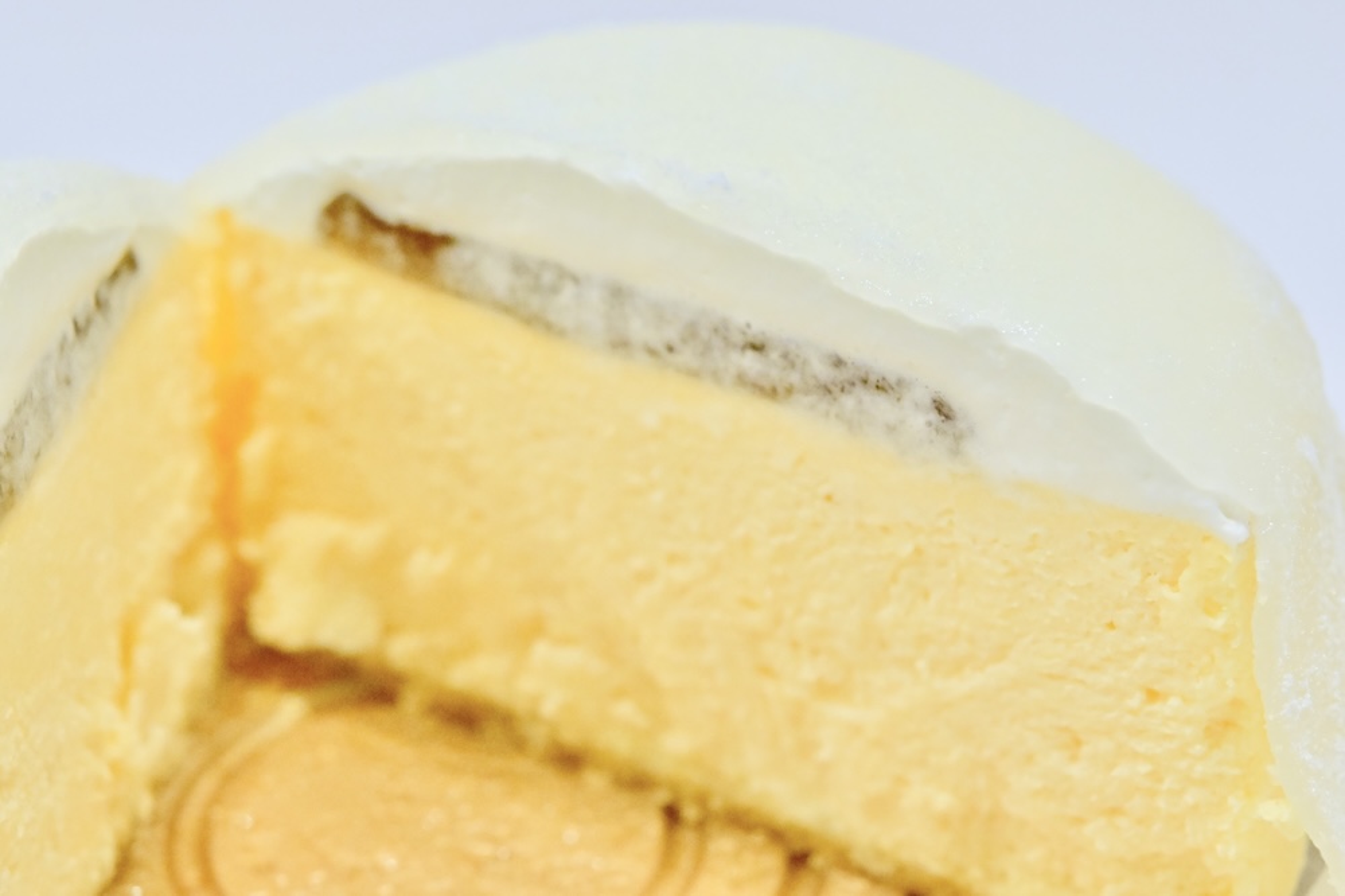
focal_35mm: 90
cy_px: 448
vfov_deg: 15.2
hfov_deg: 22.6
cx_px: 672
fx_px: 3361
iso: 4000
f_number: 6.3
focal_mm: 60
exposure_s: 1/125
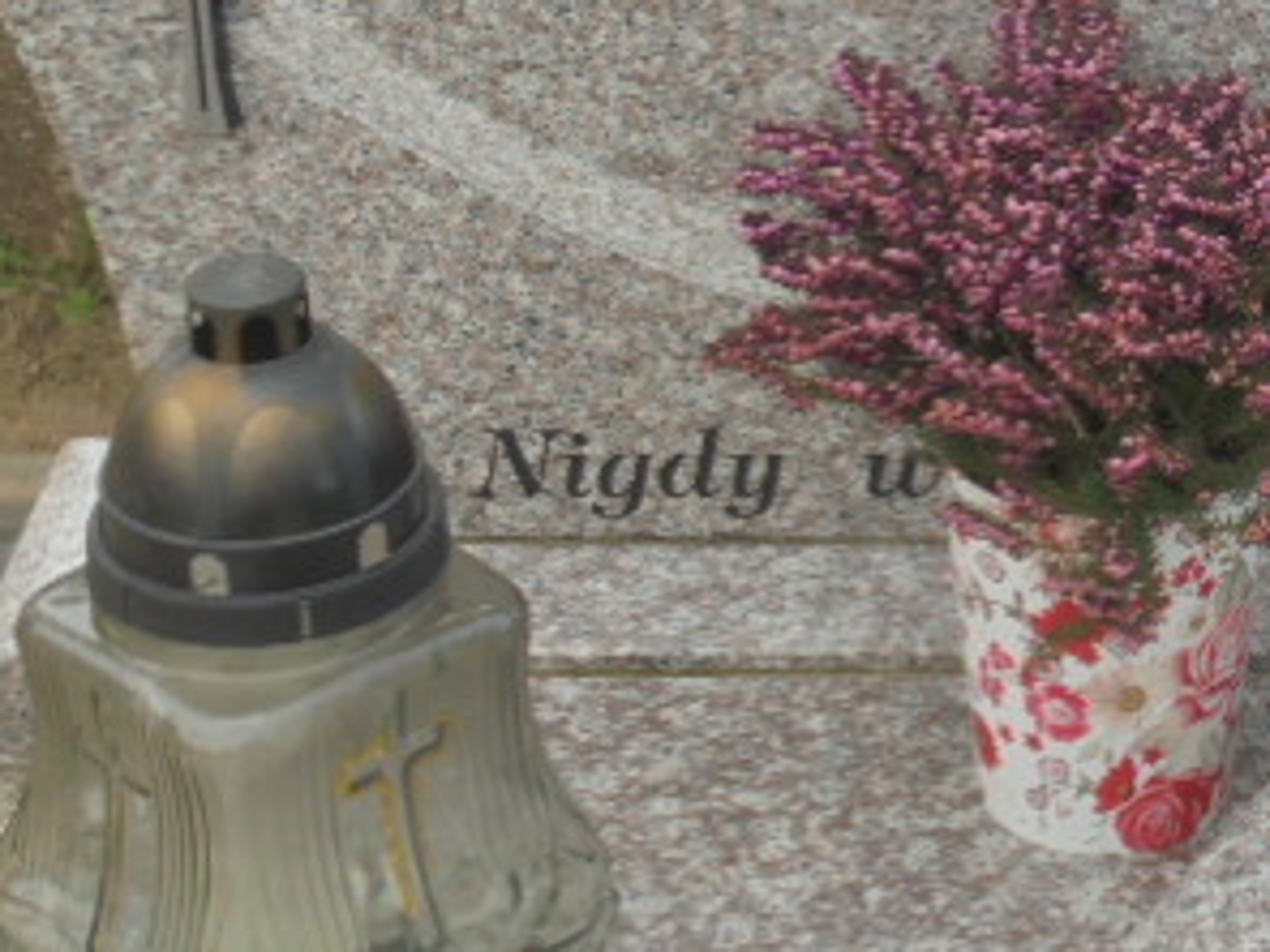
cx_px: 1330
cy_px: 73
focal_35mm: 121
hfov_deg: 15.9
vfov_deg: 12.1
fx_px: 4439
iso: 100
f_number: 5.2
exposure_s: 1/200
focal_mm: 10.1
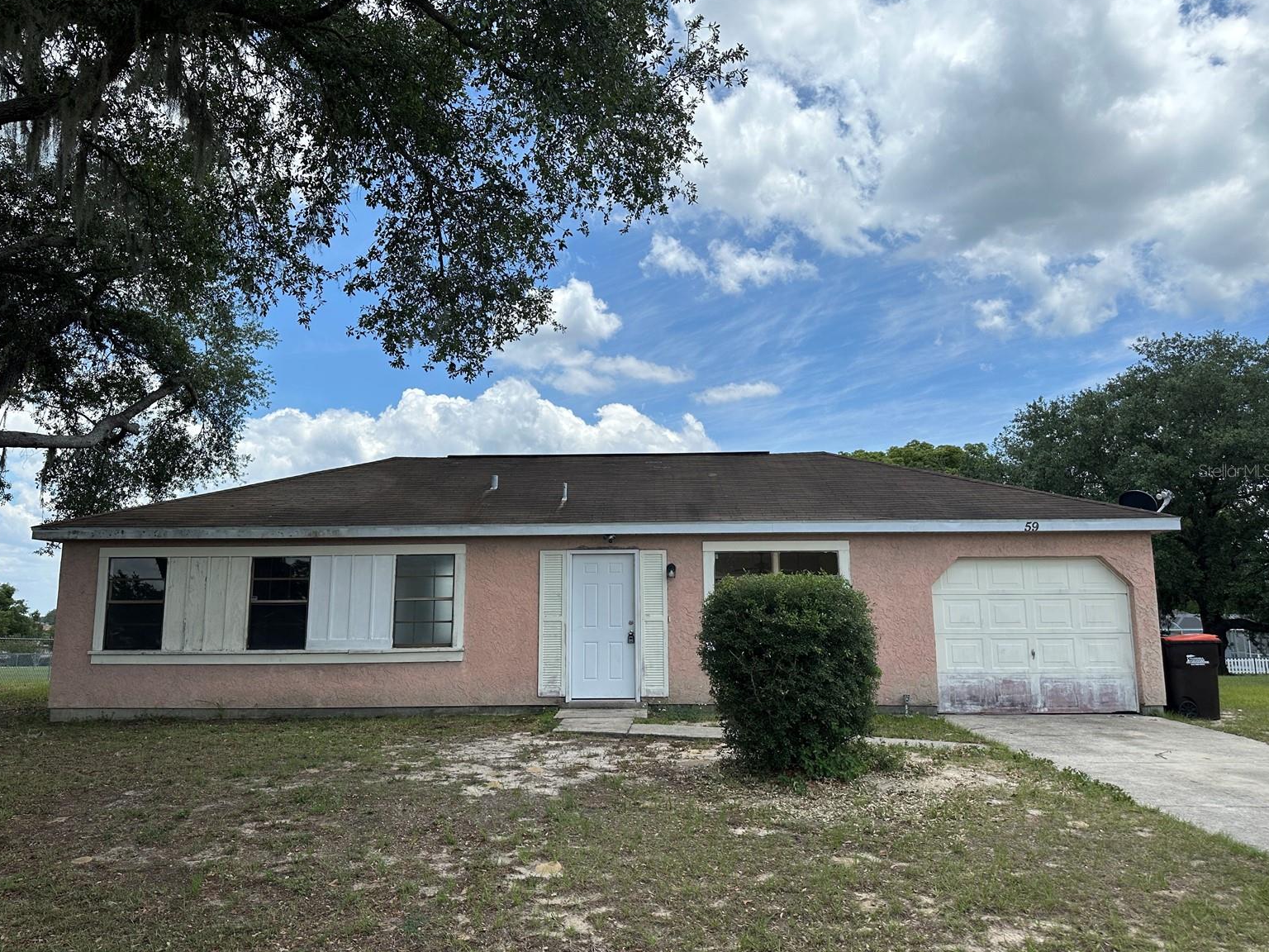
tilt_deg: +9.2
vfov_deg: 54.9
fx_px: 916
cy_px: 470
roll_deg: +0.0
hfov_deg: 69.4
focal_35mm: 25
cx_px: 615
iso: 80
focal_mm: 6.86
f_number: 1.78
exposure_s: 1/5263
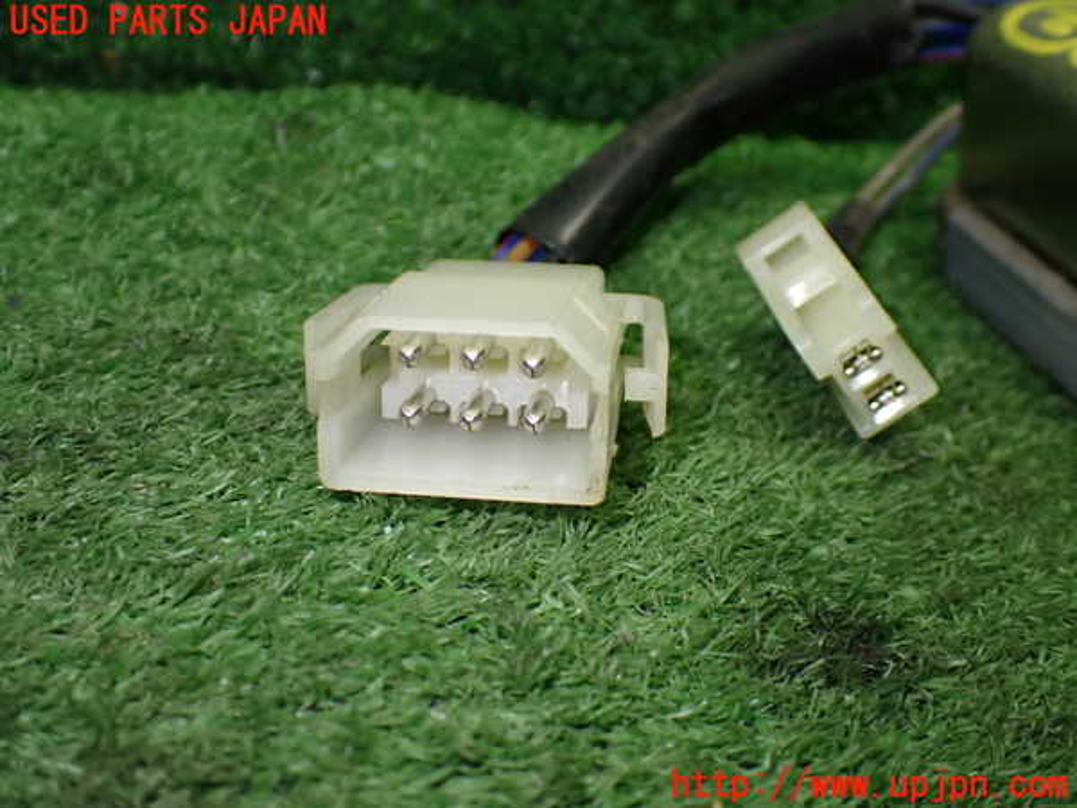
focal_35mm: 38
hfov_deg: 49.0
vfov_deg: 37.7
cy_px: 404
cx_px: 538
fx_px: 1182
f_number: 2.7
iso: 500
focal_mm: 6.83
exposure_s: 1/160
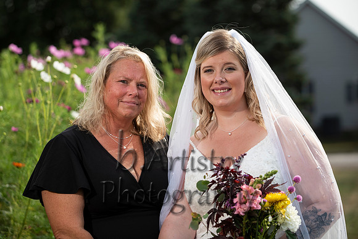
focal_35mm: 109
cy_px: 109
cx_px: 162
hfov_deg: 18.7
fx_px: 1088
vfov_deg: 12.5
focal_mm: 100
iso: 125
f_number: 2.8
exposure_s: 1/1250
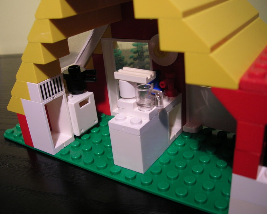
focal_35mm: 37
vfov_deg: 40.1
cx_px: 132
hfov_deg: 49.1
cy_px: 106
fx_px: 292
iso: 50
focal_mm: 5.8
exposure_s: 1/20.3
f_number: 2.9
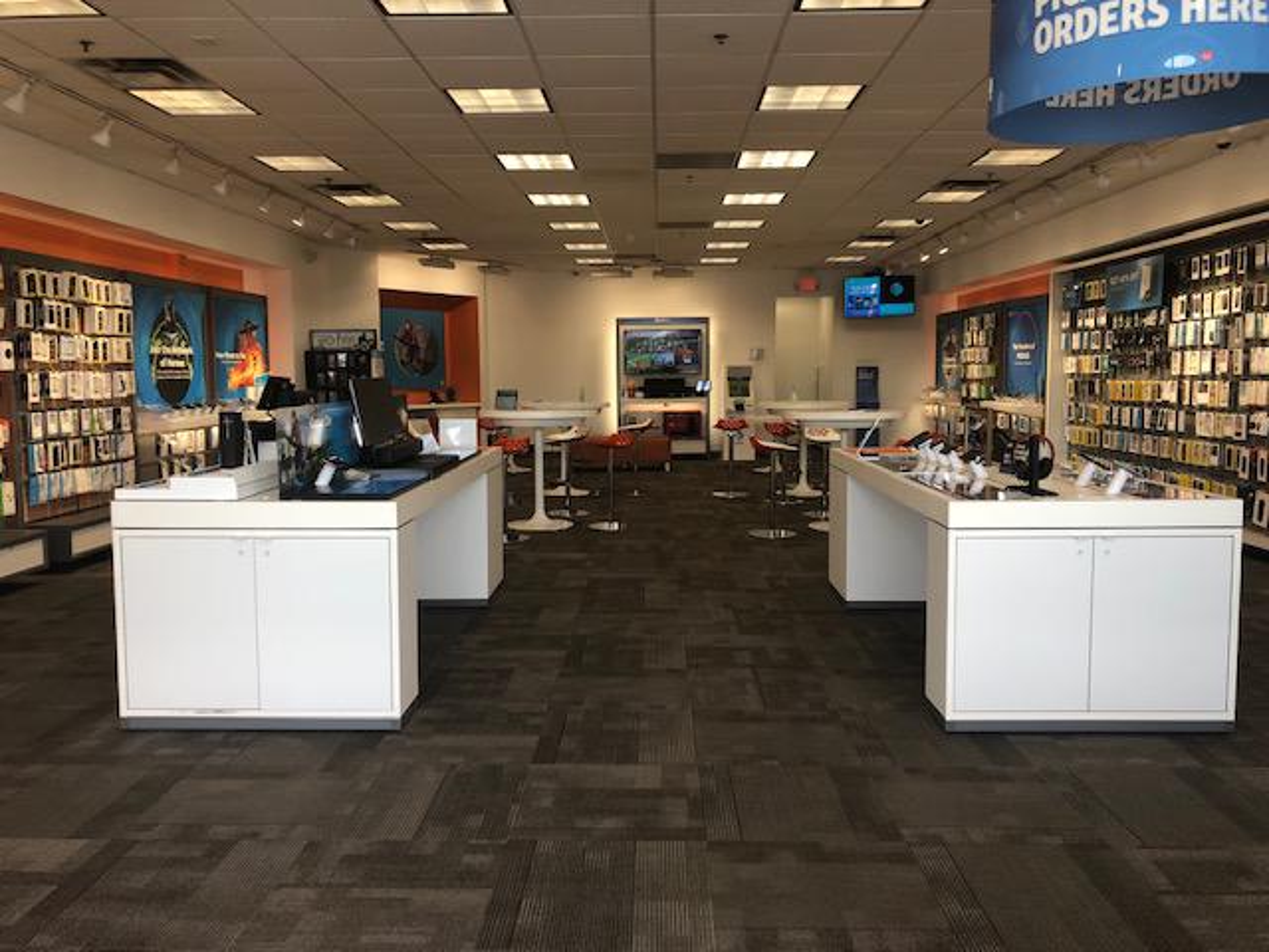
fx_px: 1026
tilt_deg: -5.7
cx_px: 634
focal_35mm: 28
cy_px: 476
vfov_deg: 49.7
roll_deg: +0.7
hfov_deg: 63.4
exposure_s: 1/120
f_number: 1.8
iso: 50
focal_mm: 4
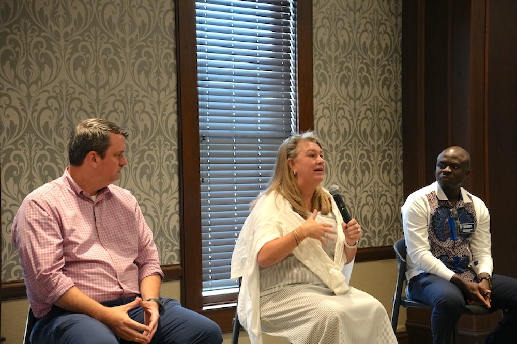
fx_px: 1077
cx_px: 258
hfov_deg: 27.0
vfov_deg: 18.2
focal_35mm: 75
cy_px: 172
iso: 3200
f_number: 4
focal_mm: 50
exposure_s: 1/160
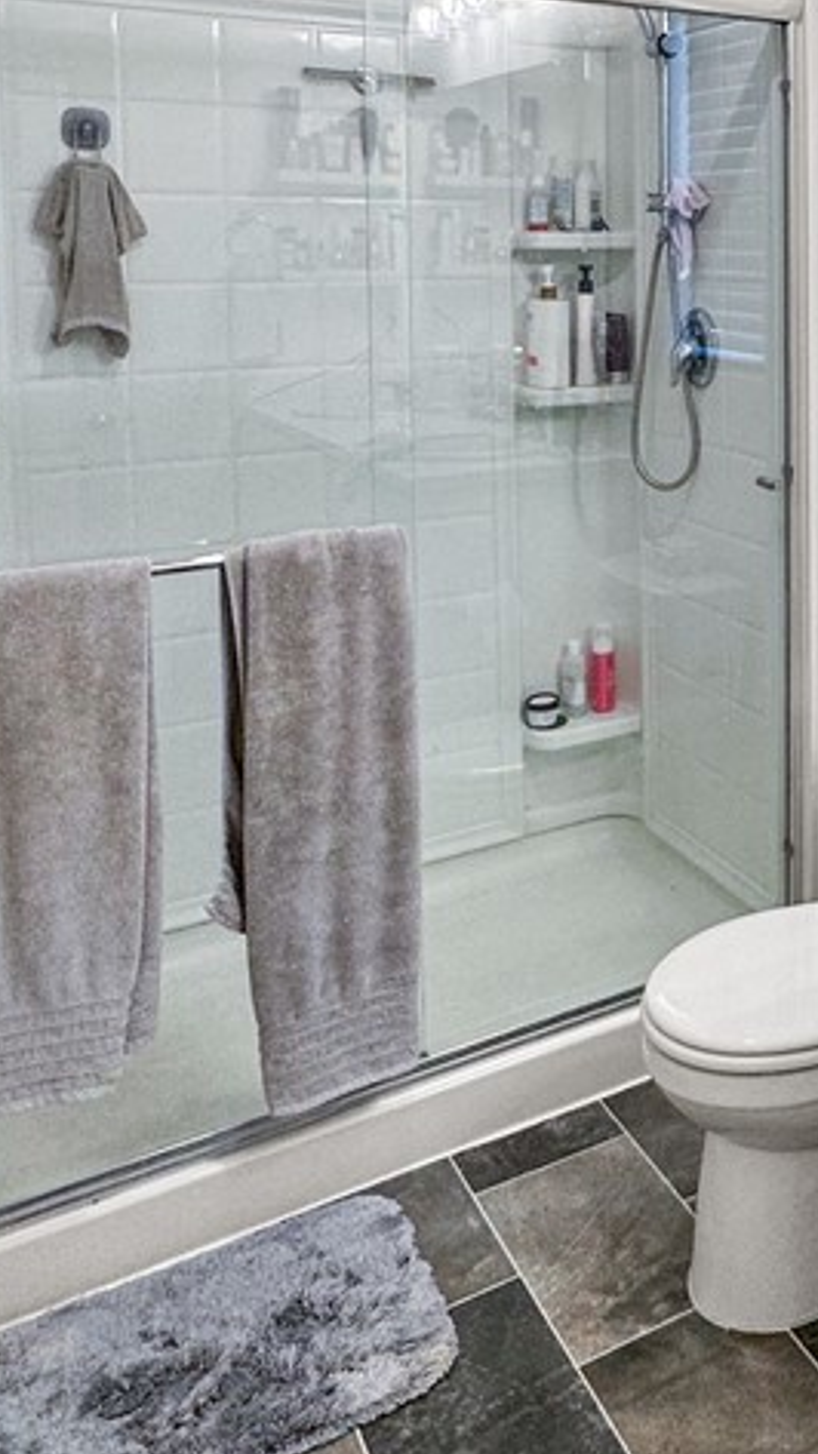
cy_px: 676
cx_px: 892
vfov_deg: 59.4
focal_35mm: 33
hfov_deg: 31.7
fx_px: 1273
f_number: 2.2
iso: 100
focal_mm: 2.22
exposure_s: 1/120
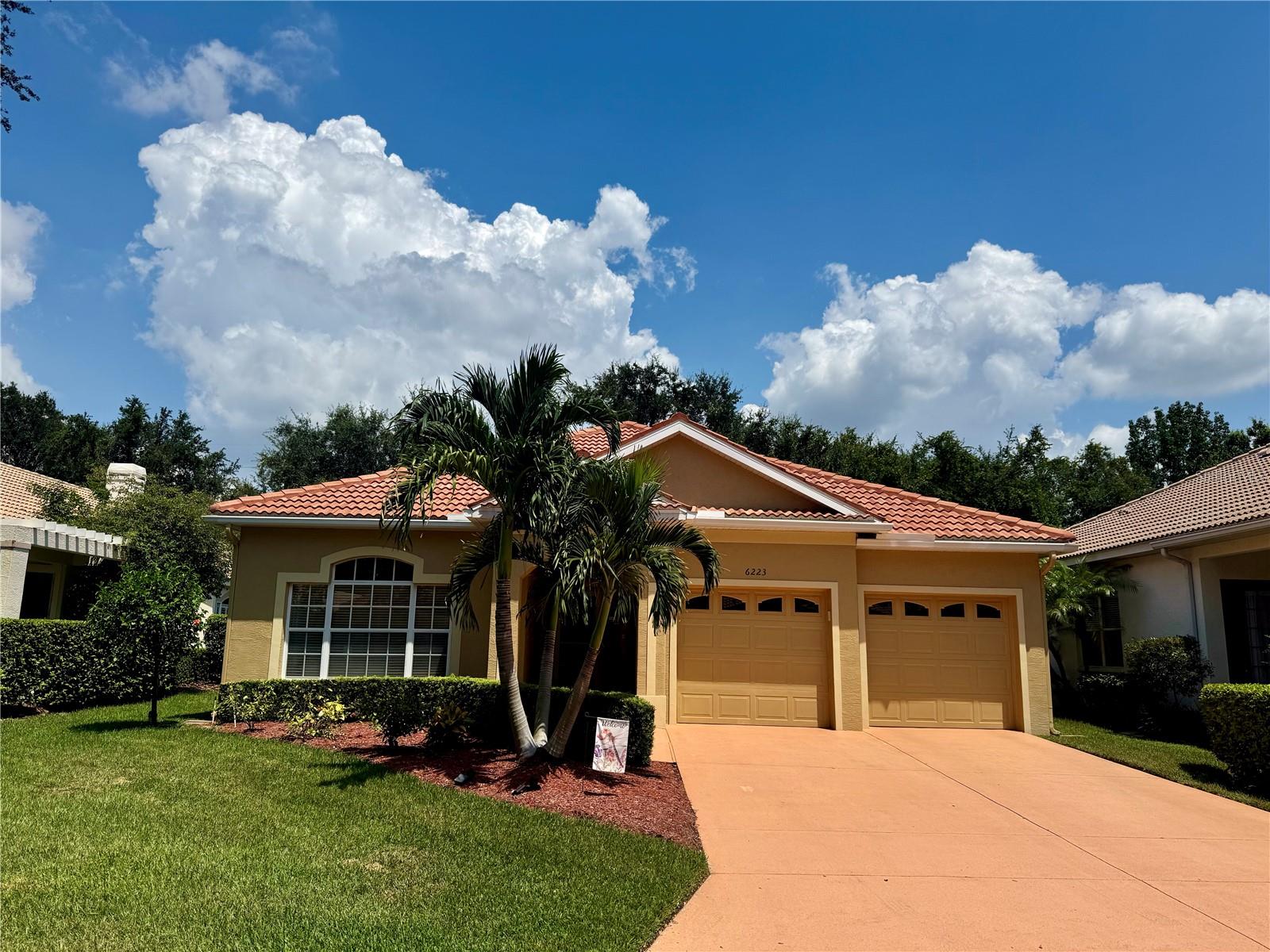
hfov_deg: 71.6
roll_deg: -0.8
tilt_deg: +11.1
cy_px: 476
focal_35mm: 24
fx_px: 881
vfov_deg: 56.8
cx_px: 635
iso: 80
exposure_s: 1/9009
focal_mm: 6.76
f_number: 1.78
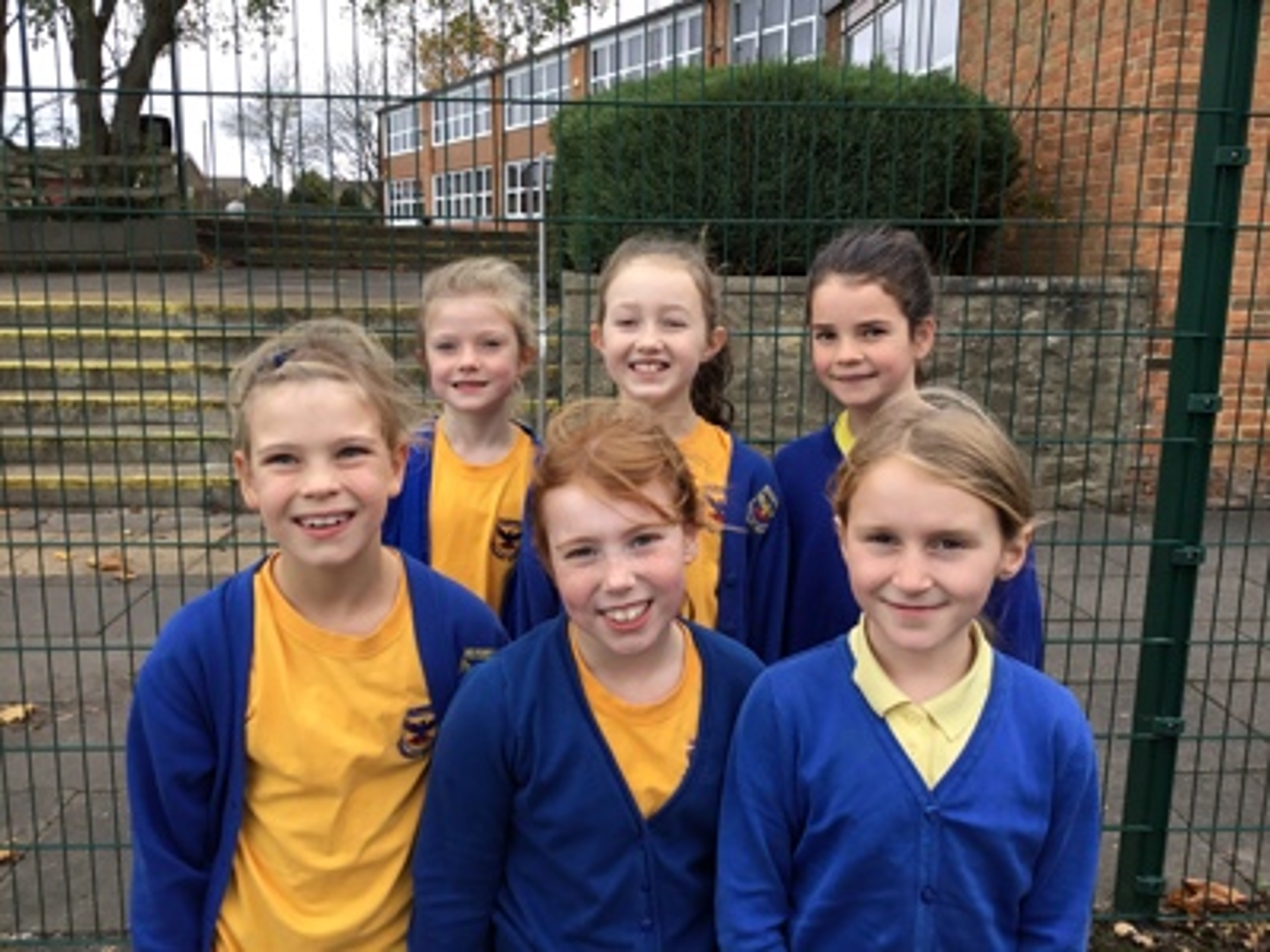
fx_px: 1137
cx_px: 635
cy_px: 476
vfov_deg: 45.4
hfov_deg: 58.4
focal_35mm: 31
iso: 25
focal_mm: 3.3
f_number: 2.4
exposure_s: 1/50
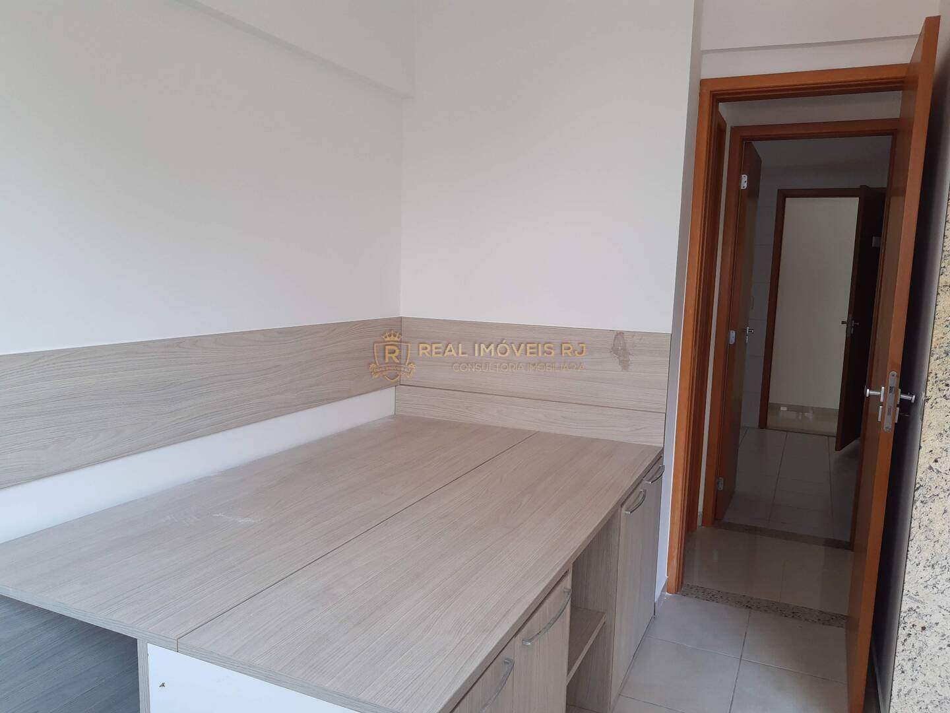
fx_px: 714
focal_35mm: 26
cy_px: 356
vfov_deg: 53.1
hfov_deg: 67.3
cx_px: 475
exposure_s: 1/100
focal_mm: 4.75
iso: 62
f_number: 1.7
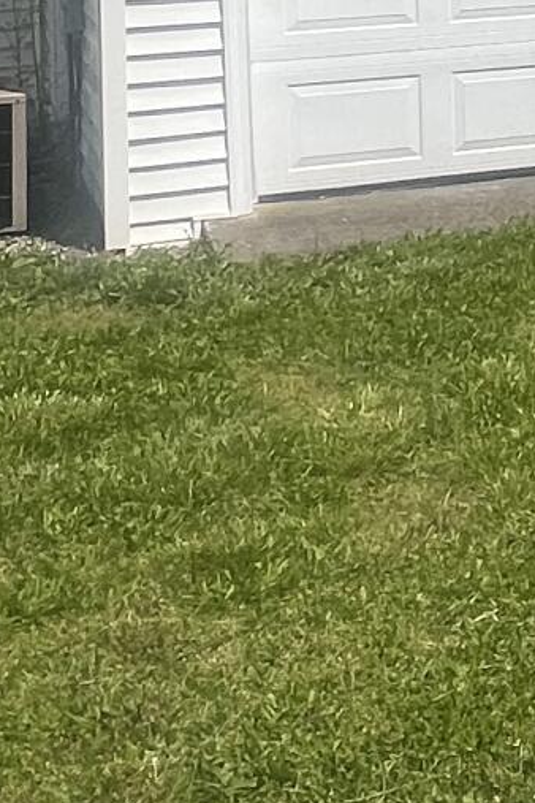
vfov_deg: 23.3
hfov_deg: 14.9
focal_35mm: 80
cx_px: 966
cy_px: -157
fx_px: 1783
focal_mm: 1.57
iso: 32
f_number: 1.8
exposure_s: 1/4065
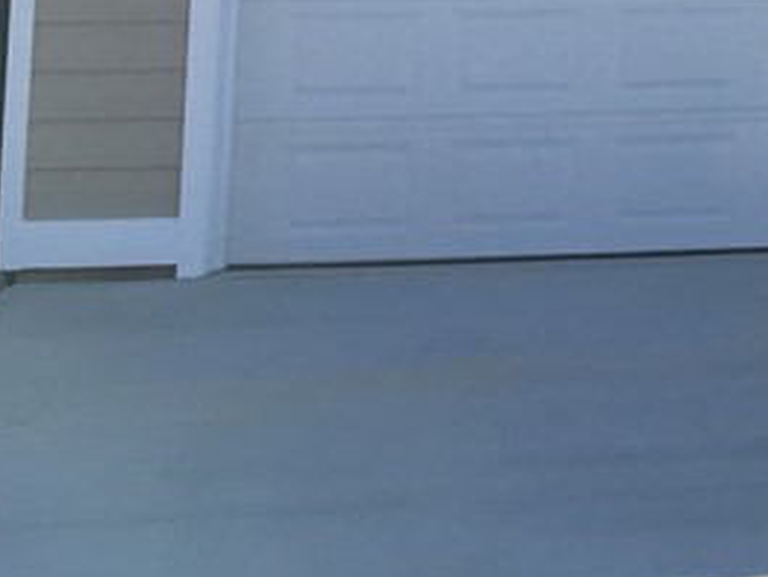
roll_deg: +0.2
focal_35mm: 112
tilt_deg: +7.4
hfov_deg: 15.7
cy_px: -386
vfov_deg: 12.3
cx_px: 1264
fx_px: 2486
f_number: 2.2
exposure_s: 1/874
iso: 25
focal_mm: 4.15
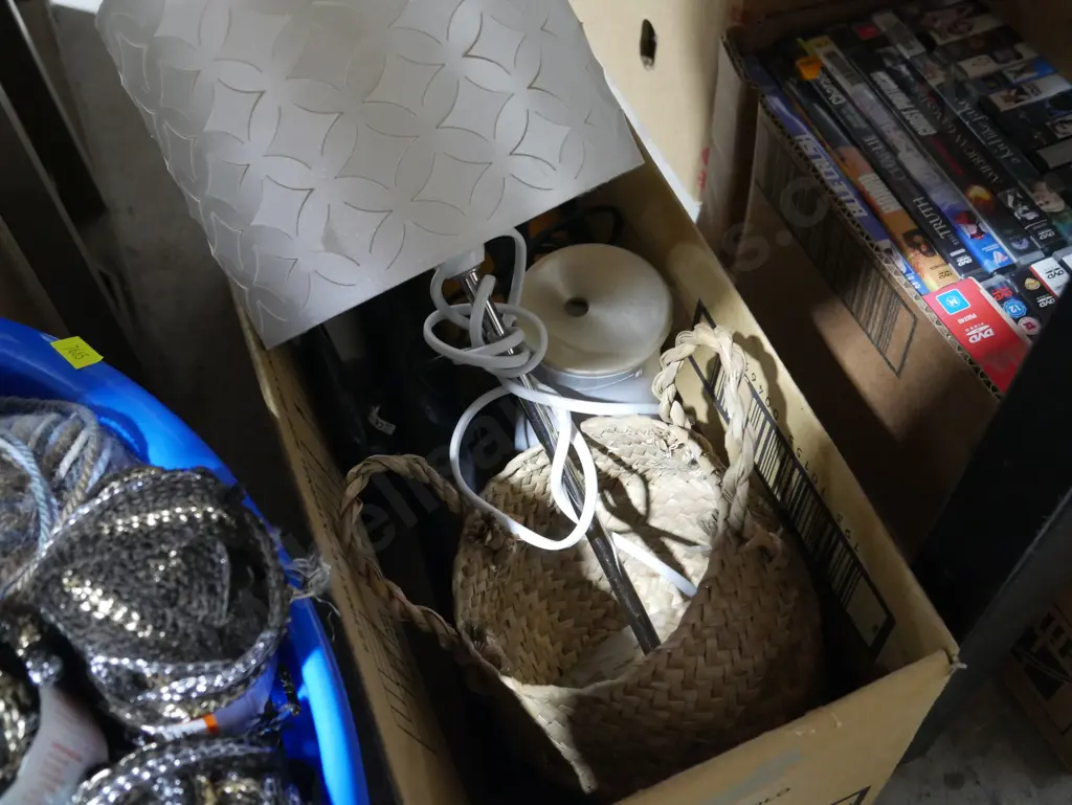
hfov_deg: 46.8
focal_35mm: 40
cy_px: 402
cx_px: 536
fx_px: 1239
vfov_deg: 36.0
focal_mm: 20
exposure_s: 1/60
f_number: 4.4
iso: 3200
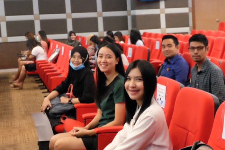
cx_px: 160
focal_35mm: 76
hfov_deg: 26.4
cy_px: 87
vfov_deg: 17.9
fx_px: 475
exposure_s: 1/140
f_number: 4.7
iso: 6400
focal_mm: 29.5
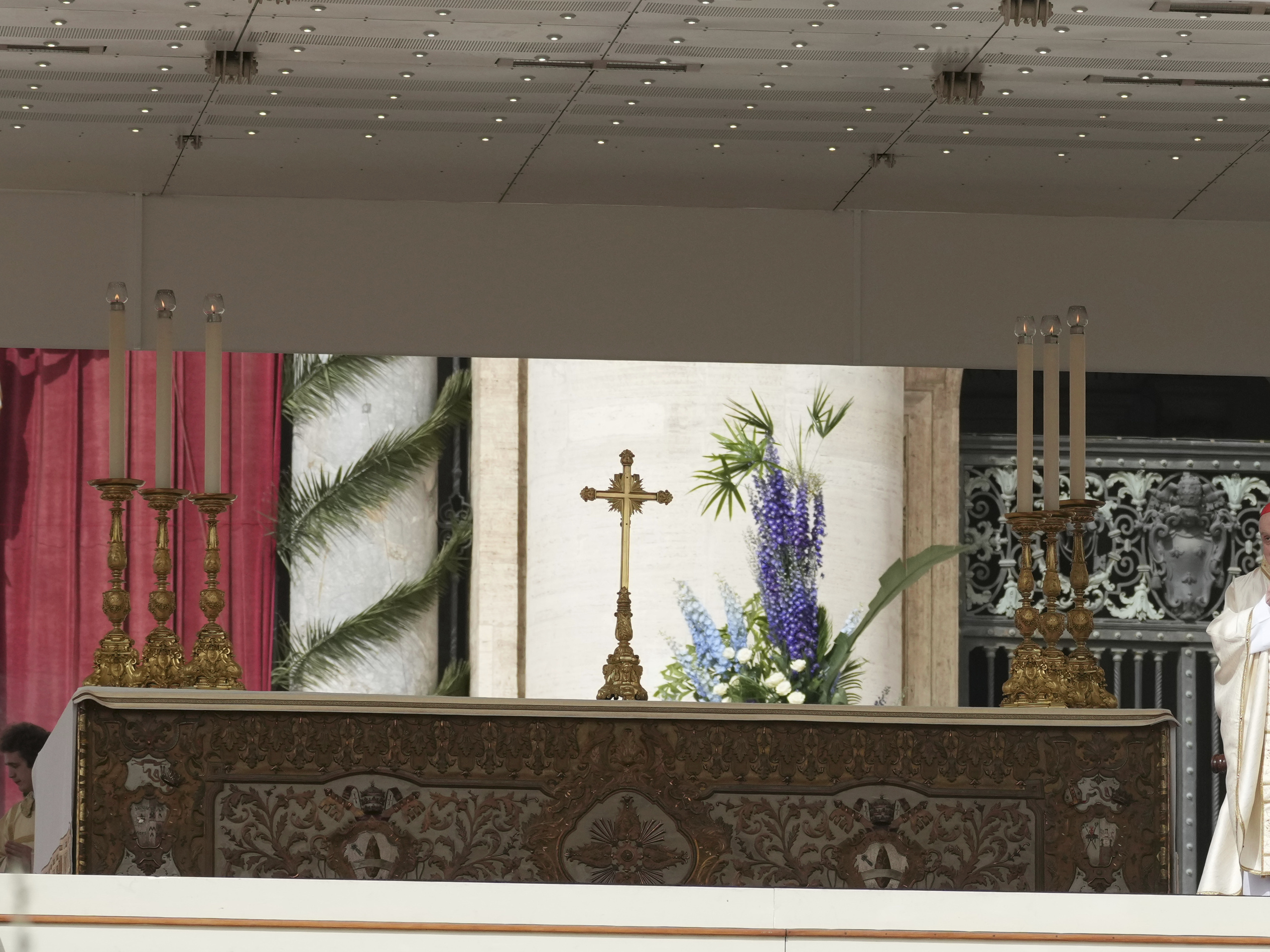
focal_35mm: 301
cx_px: 996
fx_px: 11042
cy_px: 572
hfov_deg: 6.6
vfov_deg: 4.9
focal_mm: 132
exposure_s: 1/4000
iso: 800
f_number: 6.3
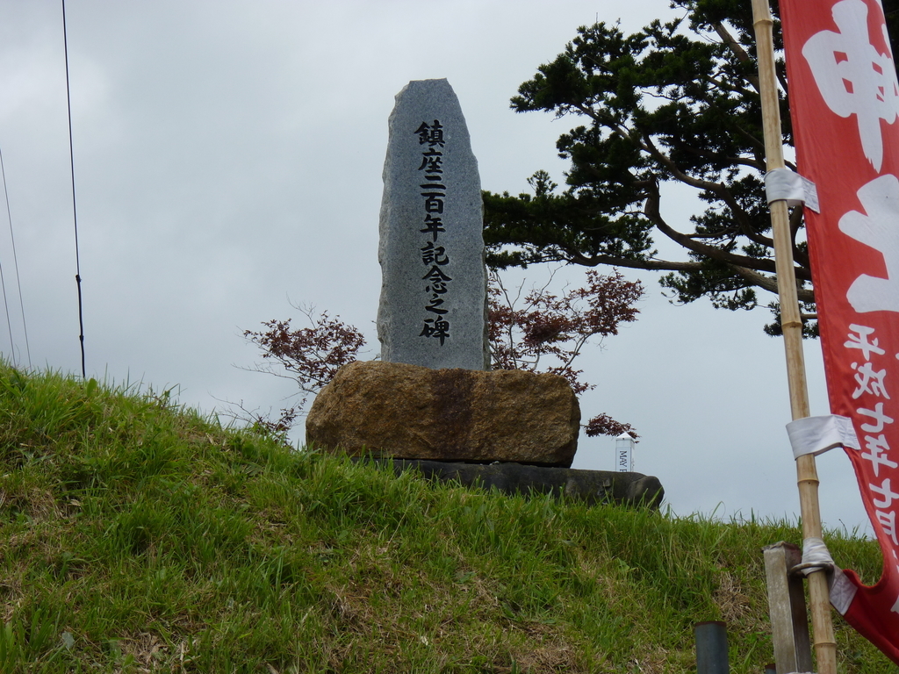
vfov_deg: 17.0
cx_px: 450
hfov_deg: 22.5
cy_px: 337
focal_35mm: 87
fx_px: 2259
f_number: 4
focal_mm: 15.5
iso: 80
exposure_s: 1/250
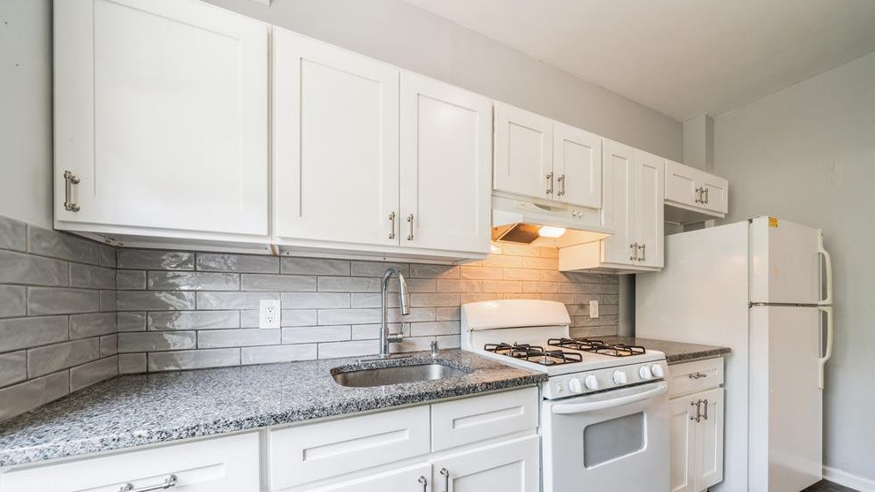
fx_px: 302
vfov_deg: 77.4
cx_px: 428
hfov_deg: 110.8
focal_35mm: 13
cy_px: 298
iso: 250
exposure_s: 1/2.5
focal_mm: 12
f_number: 11
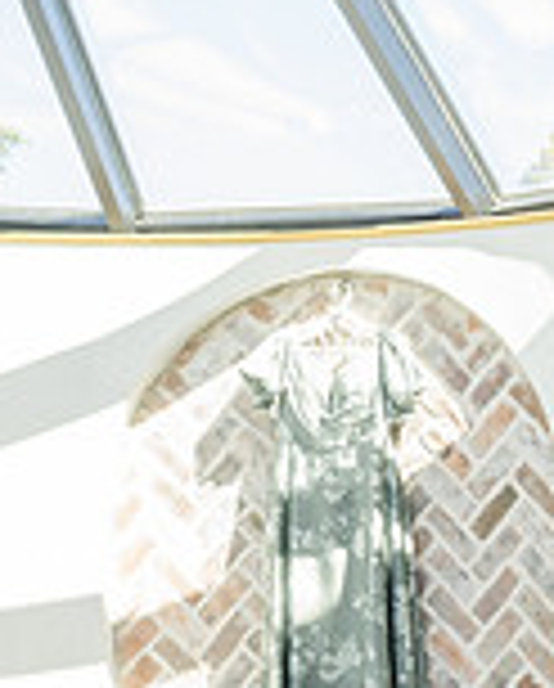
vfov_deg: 20.4
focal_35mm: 90
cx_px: 961
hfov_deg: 15.1
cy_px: 722
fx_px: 1839
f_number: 6.3
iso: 500
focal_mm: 24
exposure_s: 1/200
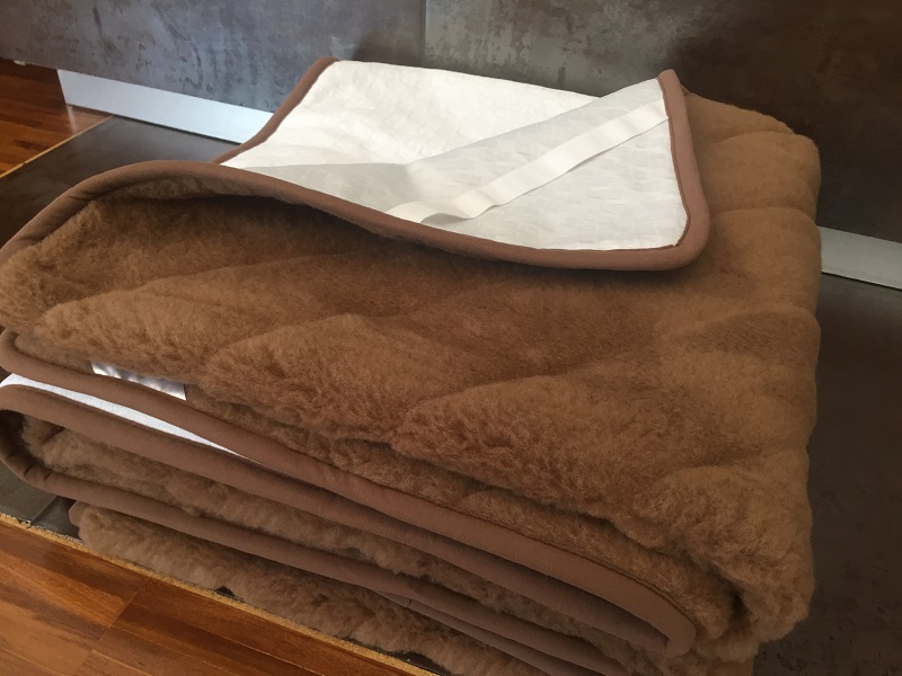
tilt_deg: -39.5
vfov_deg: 48.2
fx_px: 756
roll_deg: -3.4
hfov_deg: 61.7
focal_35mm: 29
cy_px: 338
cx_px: 451
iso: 80
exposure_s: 1/33
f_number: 2.2
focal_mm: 4.15
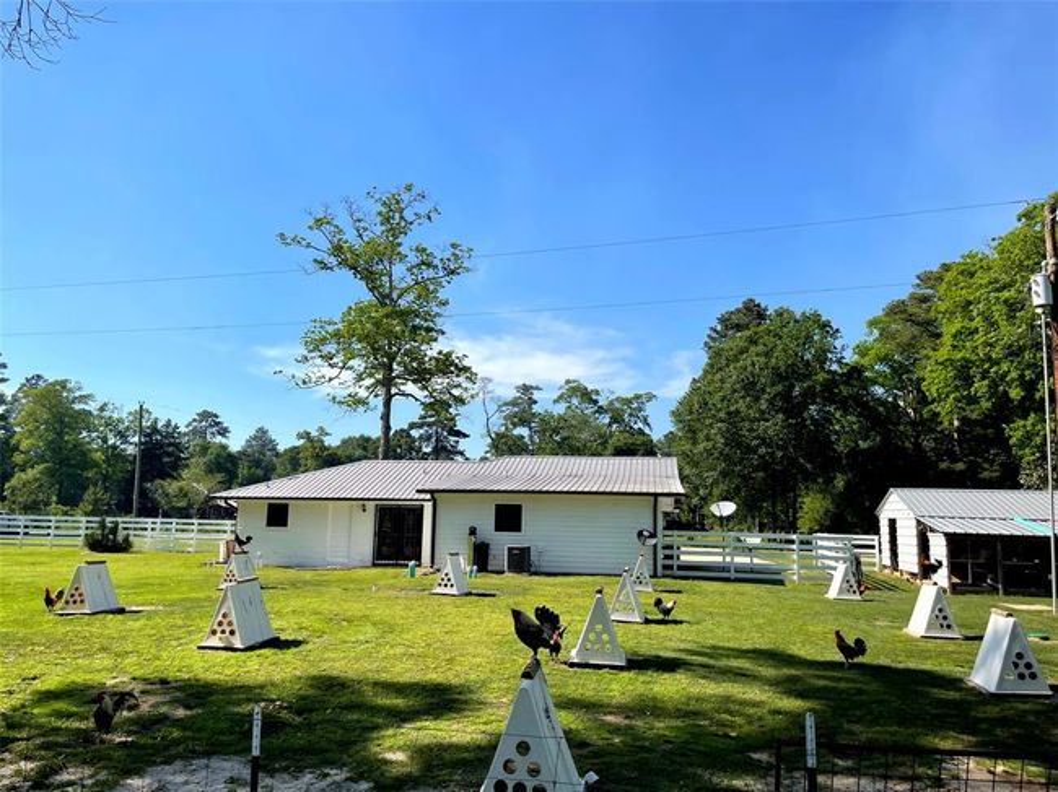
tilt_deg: +8.4
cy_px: 396
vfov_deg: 54.8
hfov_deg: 69.4
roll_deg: -2.3
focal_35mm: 25
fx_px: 764
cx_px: 529
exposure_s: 1/3788
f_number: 1.6
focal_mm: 5.1
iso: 32
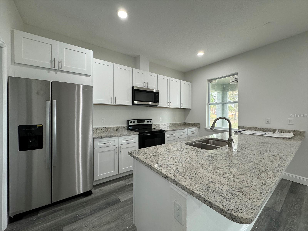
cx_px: 154
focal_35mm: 14
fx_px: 125
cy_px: 116
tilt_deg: -0.5
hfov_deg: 102.1
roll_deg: -0.4
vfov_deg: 85.7
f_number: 2.2
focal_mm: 2.22
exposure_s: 1/120
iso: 250
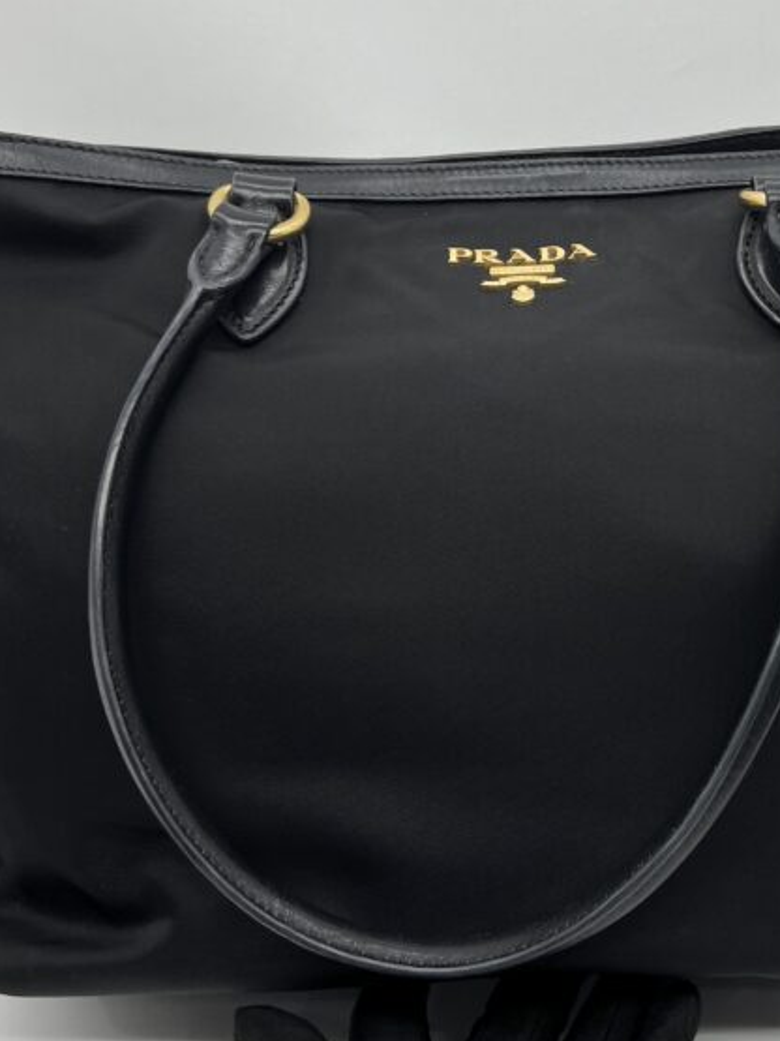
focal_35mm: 48
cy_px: 461
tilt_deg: -27.3
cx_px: 532
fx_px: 1443
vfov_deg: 39.6
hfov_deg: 30.0
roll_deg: -0.1
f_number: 1.5
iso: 40
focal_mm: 5.7
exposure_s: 1/238
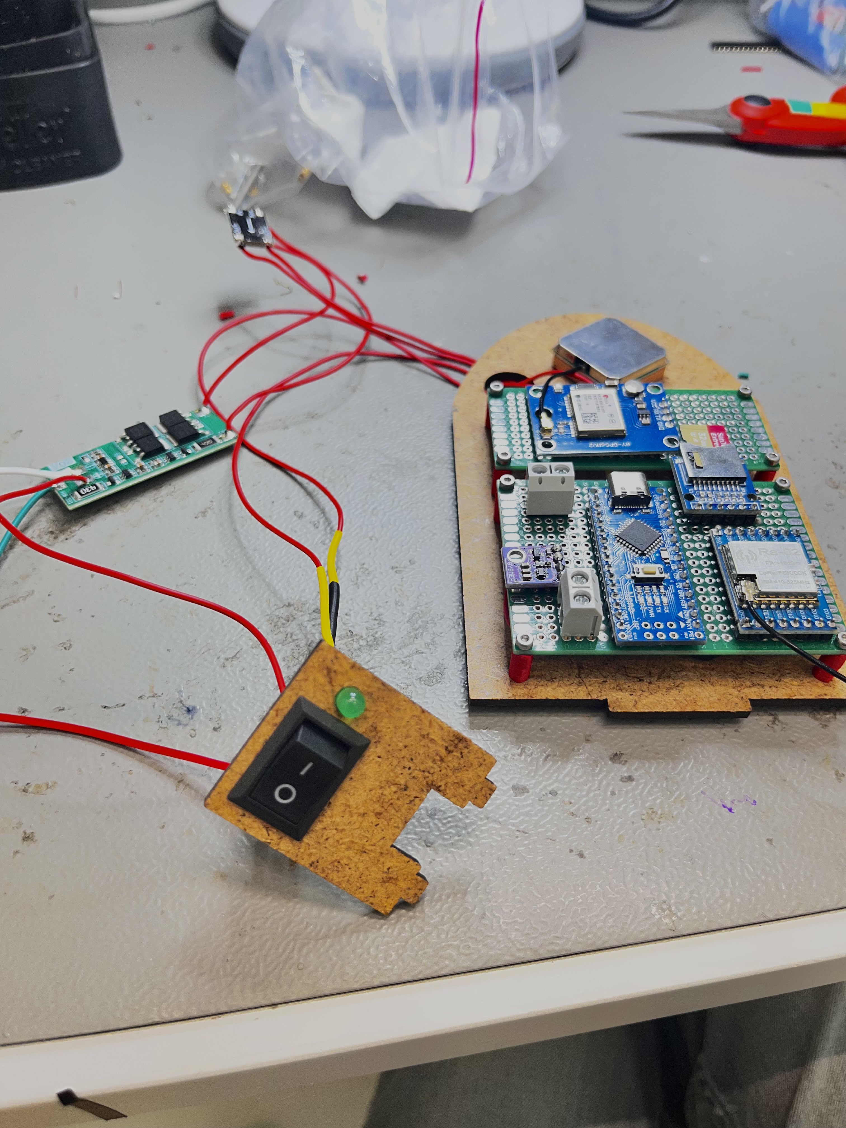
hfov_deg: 53.1
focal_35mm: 26
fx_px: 847
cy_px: 564
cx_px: 423
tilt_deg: -49.9
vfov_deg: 67.3
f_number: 1.6
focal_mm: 5.1
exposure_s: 1/106
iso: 32
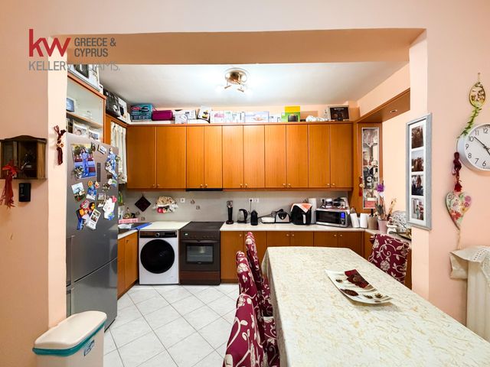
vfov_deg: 85.7
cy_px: 184
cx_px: 245
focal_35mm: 14
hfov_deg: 102.1
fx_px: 198
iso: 640
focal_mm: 2.22
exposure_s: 1/50
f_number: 2.2
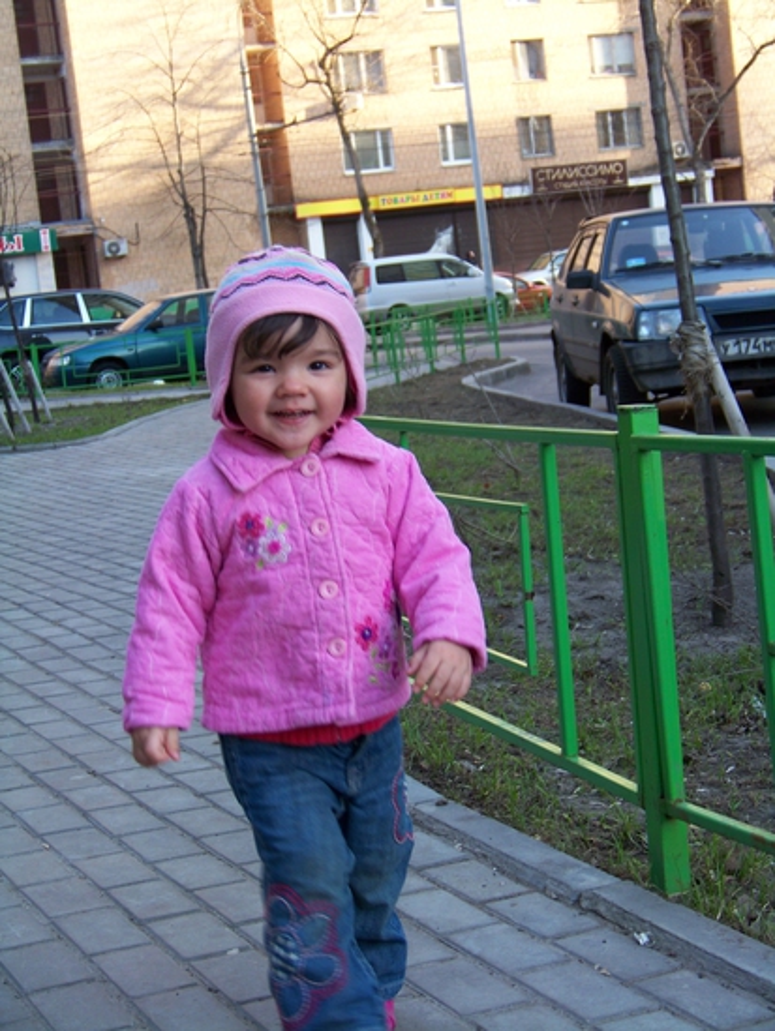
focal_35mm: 70
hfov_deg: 21.0
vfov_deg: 27.8
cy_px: 516
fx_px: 2088
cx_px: 388
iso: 64
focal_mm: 11.7
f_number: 3.2
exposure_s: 1/50
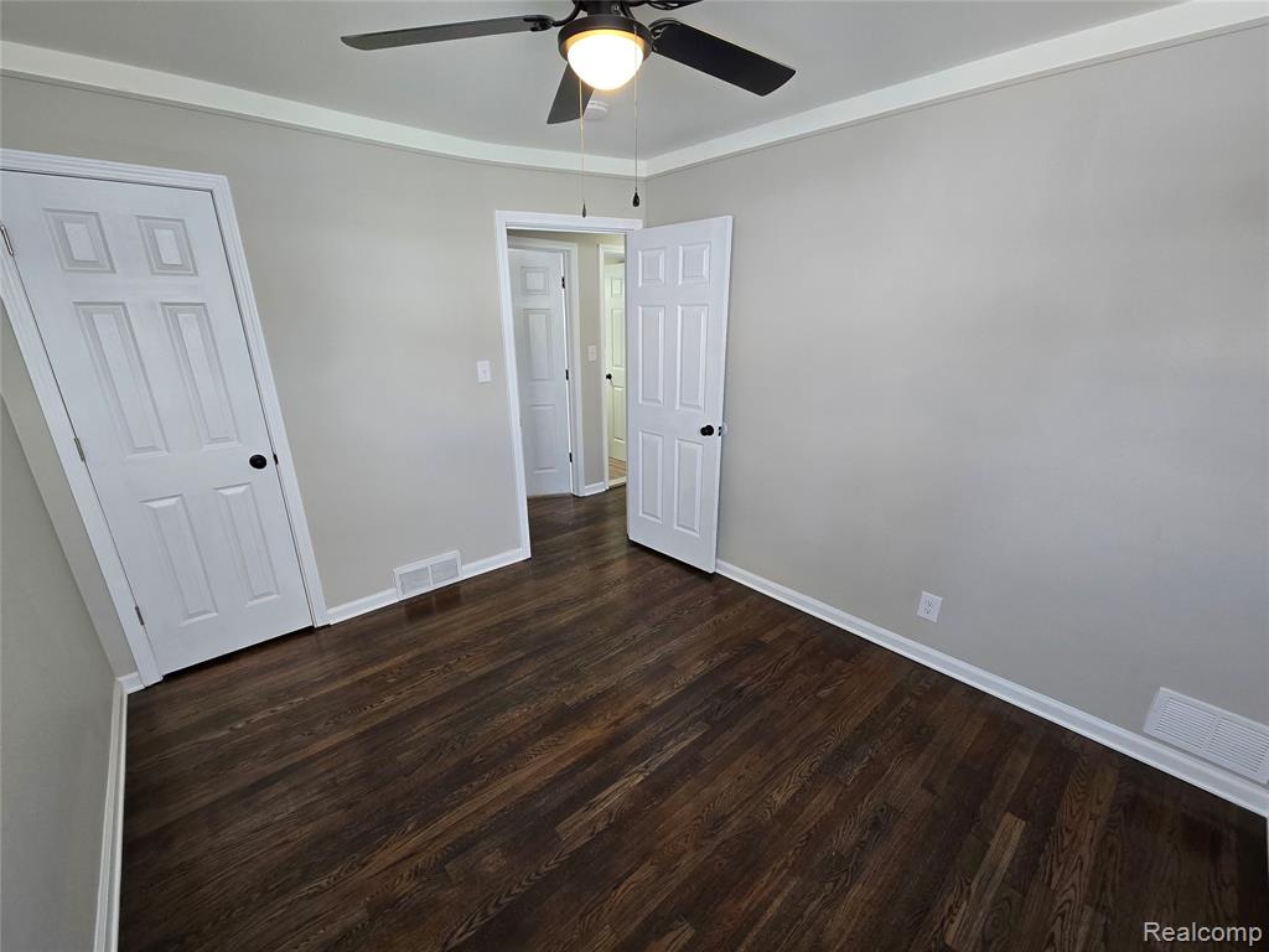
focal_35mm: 13
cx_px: 634
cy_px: 476
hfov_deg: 106.2
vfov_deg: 89.9
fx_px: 477
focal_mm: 2.2
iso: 80
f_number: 2.2
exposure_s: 1/60
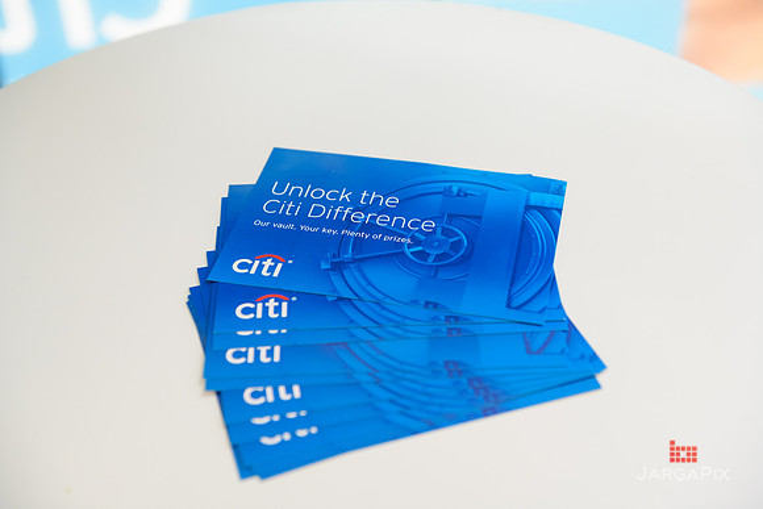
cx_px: 382
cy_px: 254
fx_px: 1187
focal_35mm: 56
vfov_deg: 24.2
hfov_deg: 35.6
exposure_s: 1/125
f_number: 3.2
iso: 1000
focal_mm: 56
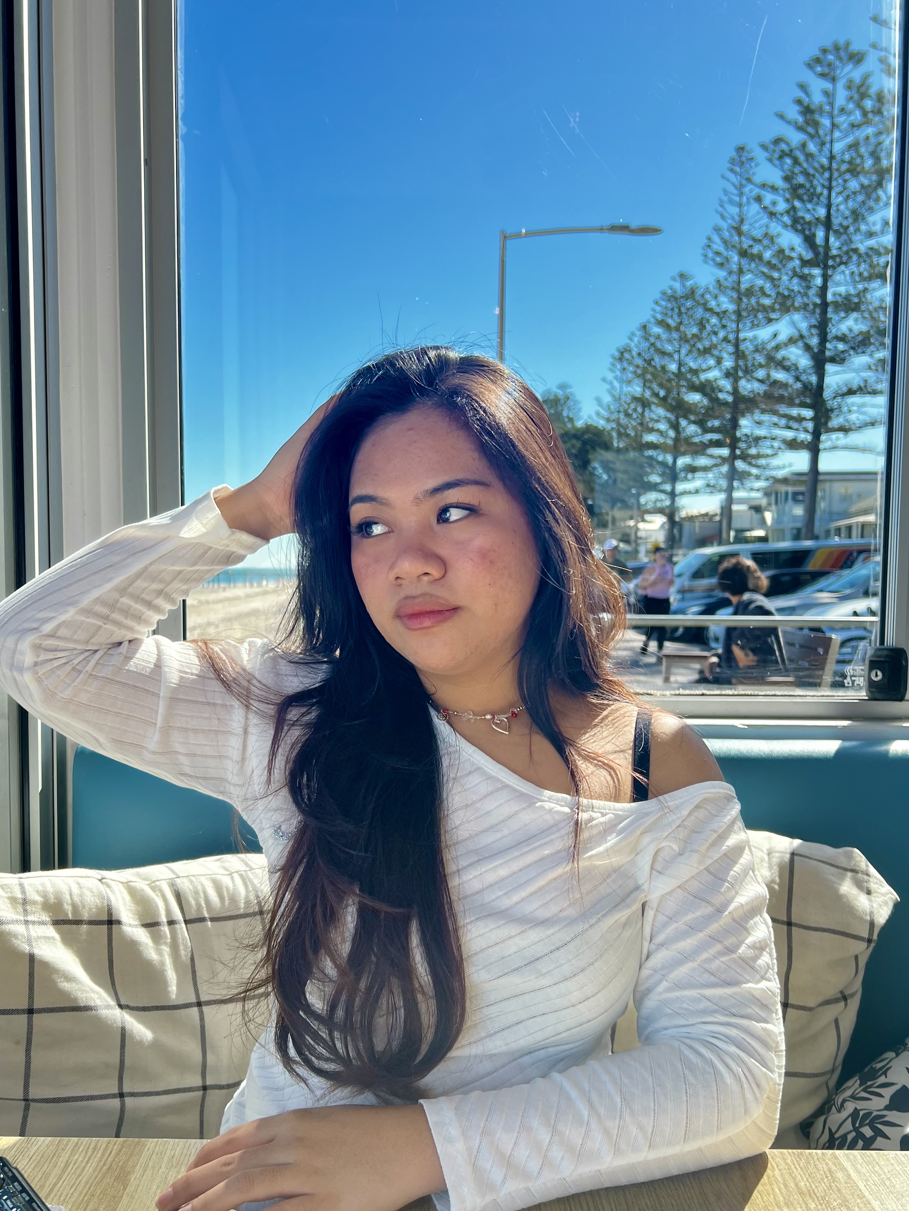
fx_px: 1050
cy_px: 645
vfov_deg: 59.9
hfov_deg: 46.7
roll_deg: +0.0
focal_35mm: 30
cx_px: 411
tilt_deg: -4.3
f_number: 1.5
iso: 50
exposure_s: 1/902
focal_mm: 5.7
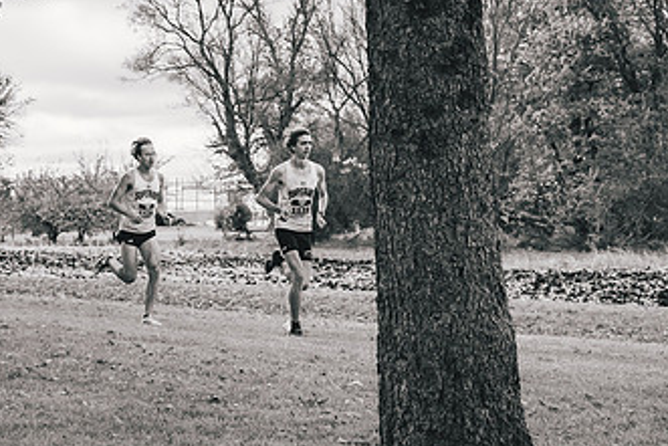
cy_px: 189
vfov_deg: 13.1
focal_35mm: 105
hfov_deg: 19.4
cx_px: 371
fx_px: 1949
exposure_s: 1/1000
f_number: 6.3
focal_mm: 50
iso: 400
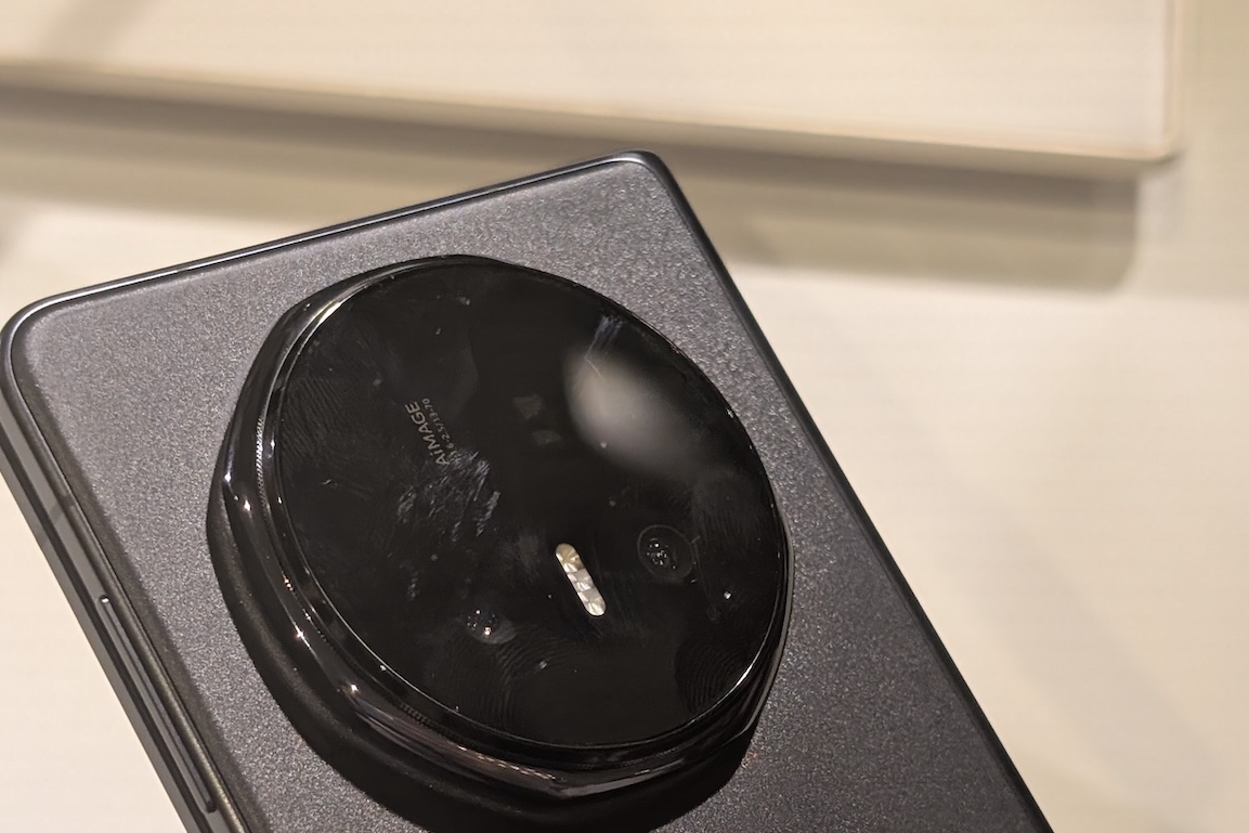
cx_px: 524
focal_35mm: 85
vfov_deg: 15.9
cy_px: 729
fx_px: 2949
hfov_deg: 23.9
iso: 134
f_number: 1.68
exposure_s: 1/138
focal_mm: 6.9
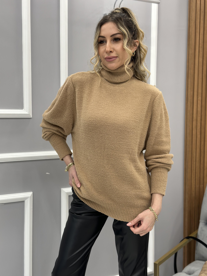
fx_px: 383
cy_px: 138
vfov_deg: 39.7
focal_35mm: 48
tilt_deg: -3.0
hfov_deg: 30.3
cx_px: 104
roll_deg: -0.4
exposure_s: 1/100
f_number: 1.78
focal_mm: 6.86
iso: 125
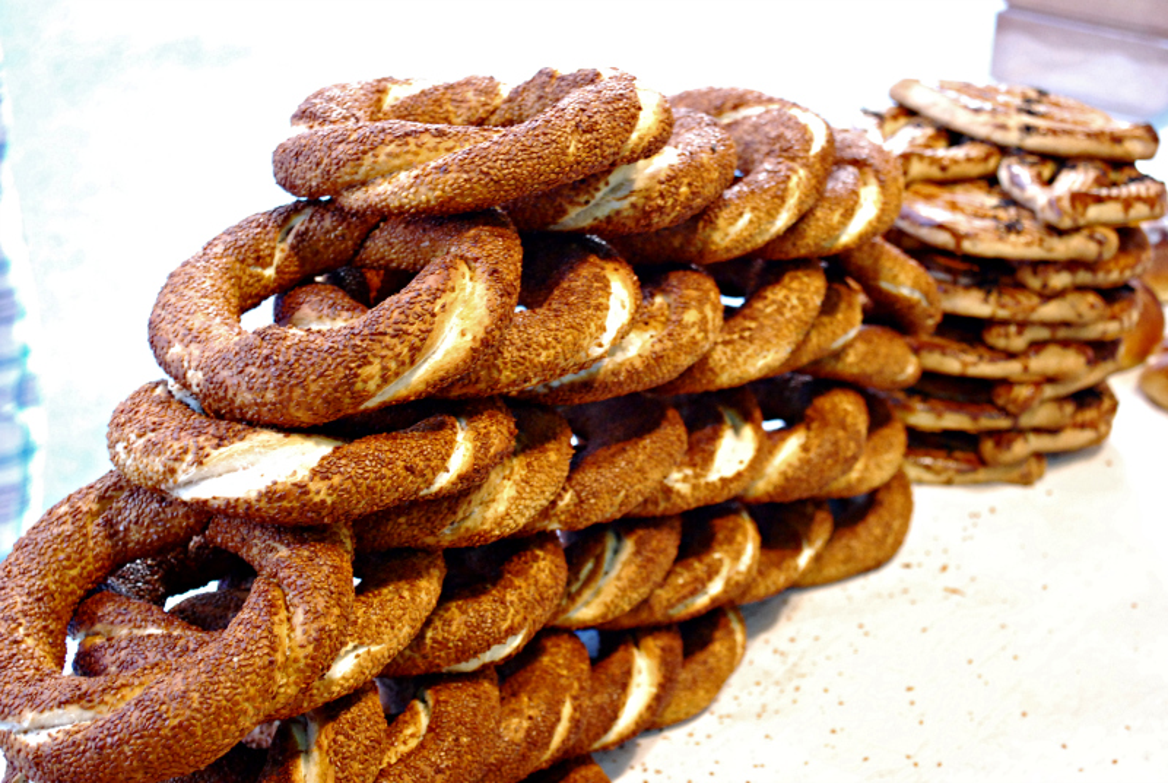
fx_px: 1950
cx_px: 584
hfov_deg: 33.4
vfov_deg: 22.7
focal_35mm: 60
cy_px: 392
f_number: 5.3
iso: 1600
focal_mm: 40
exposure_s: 1/25
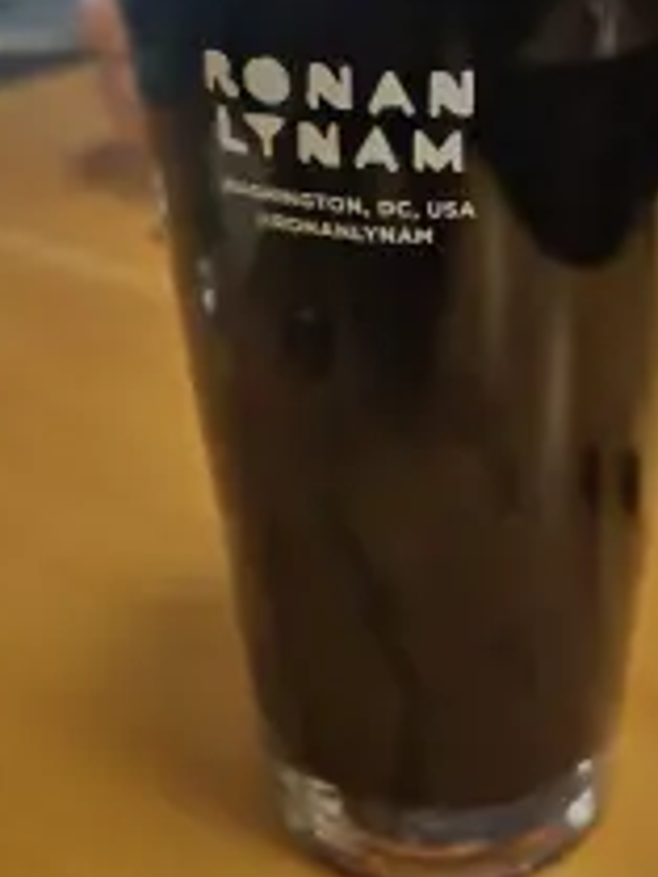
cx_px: 503
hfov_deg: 32.2
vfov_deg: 42.3
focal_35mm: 44
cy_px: 290
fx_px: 1114
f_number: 1.8
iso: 2000
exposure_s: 1/17.2
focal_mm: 5.4
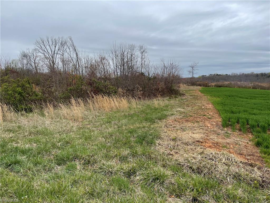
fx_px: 195
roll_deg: +3.7
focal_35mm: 25
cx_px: 135
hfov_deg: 69.4
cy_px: 102
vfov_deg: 54.9
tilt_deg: -3.8
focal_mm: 5.1
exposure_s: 1/1339
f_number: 1.6
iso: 32
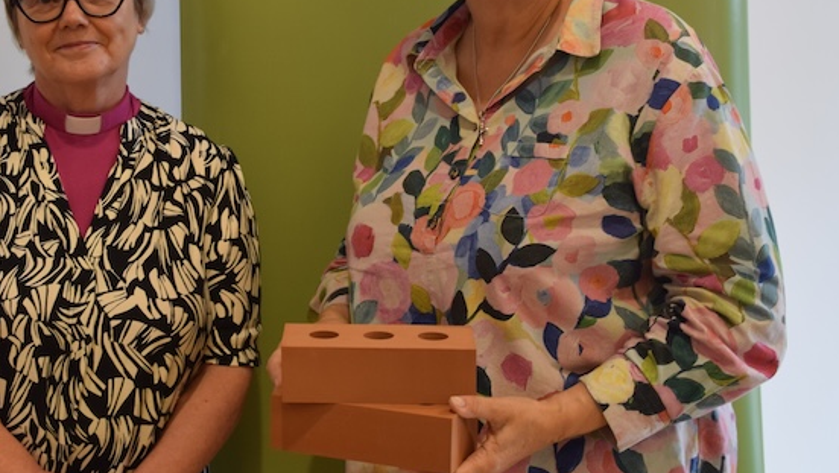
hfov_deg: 28.3
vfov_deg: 16.3
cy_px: 119
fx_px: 1647
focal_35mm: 74
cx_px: 248
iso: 400
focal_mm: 26
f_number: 4
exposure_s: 1/60
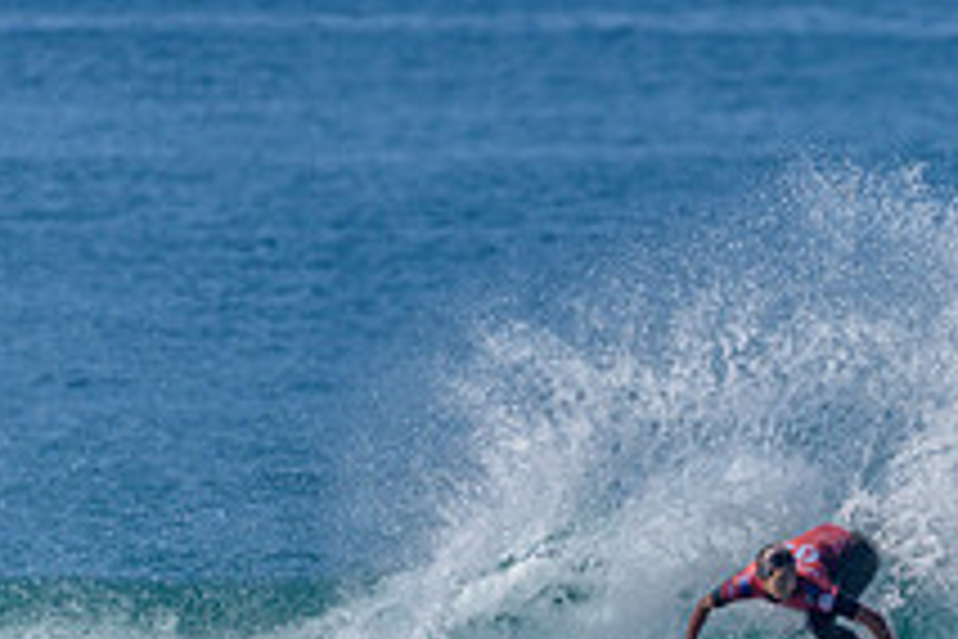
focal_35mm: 1360
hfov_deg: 1.5
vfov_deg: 1.0
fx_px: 36188
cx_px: 823
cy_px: 749
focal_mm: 500
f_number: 5.6
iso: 140
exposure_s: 1/2000
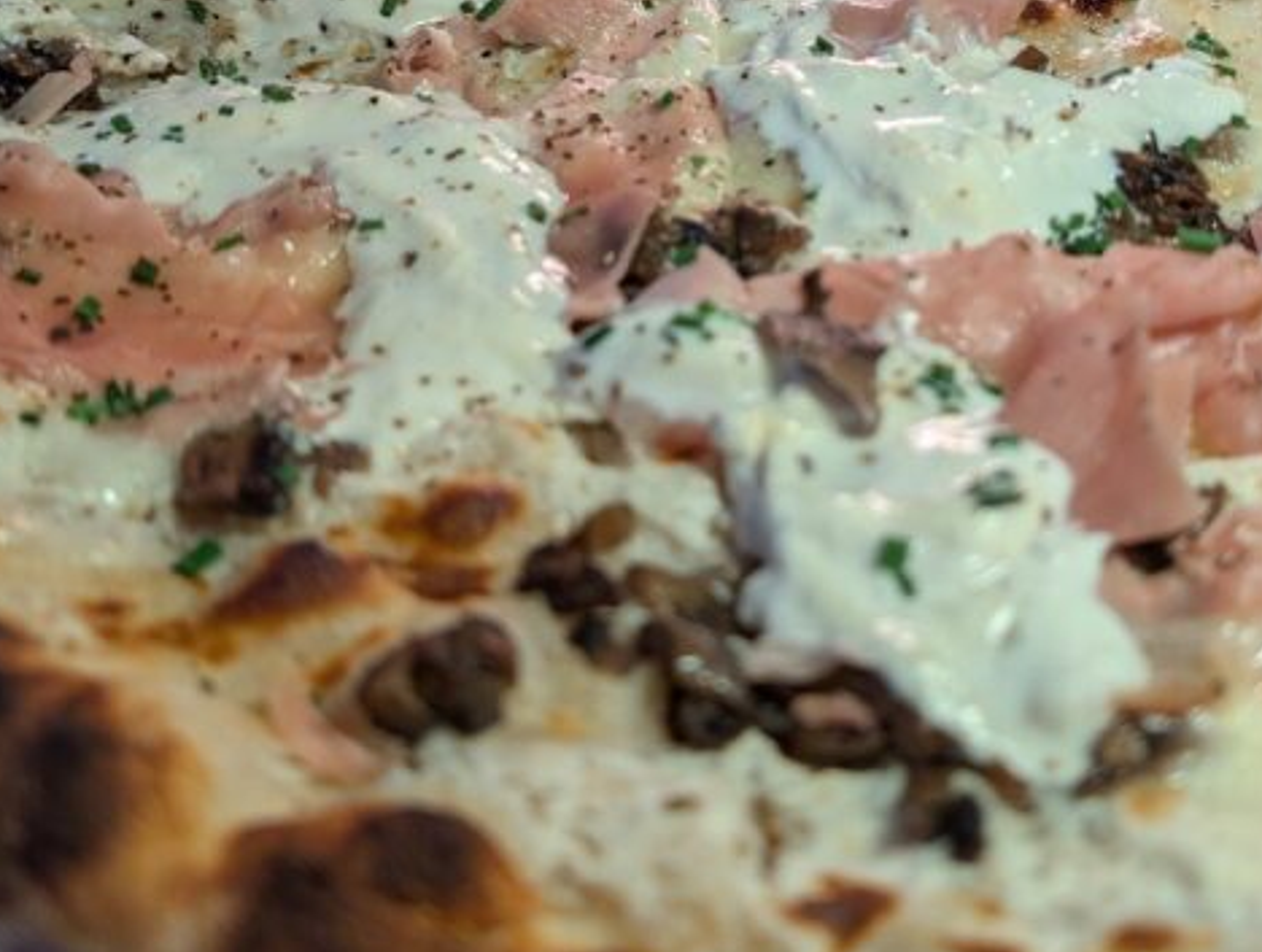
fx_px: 1425
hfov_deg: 47.5
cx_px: 747
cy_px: 247
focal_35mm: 39
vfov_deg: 36.2
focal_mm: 6.9
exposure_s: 1/42.6
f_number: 1.68
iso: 162
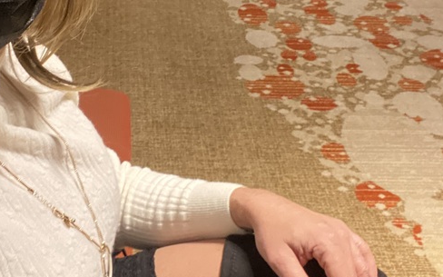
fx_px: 724
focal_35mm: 60
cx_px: 143
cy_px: 127
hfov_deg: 33.7
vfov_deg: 21.6
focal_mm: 2.71
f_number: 2.2
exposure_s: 1/30
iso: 640
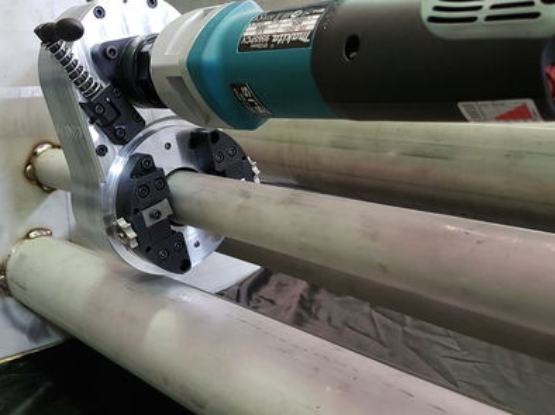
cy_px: 161
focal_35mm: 33
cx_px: 293
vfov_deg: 42.6
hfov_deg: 55.3
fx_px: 529
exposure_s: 1/11
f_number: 1.7
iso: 250
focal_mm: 4.2
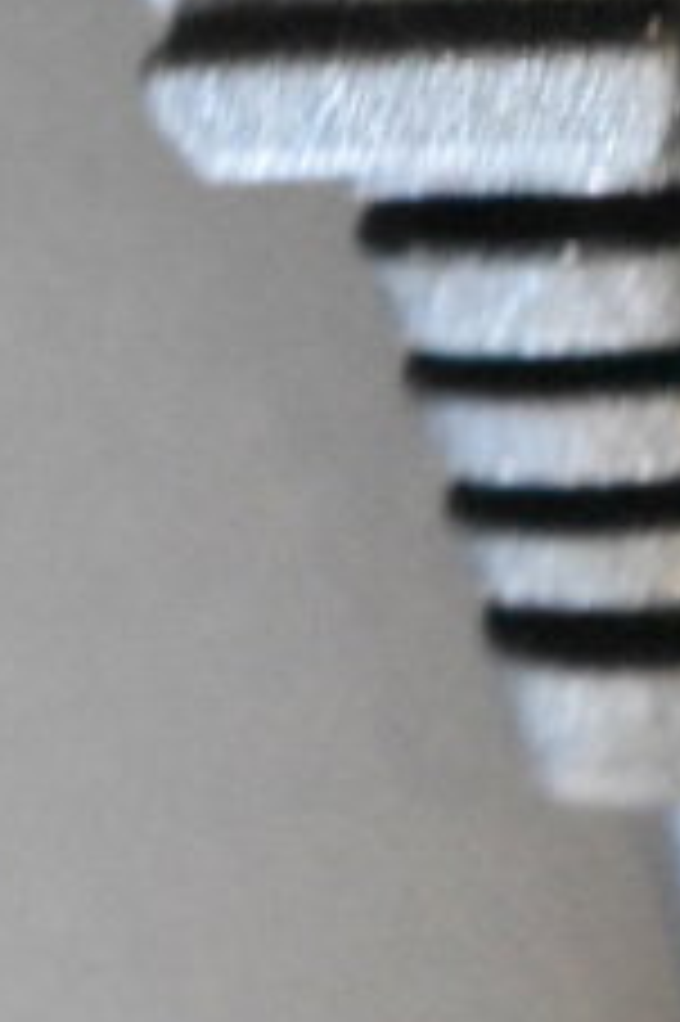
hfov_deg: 4.1
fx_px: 9449
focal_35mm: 333
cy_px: -727
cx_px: 162
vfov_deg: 6.1
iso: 16000
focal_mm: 55
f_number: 5.6
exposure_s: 1/100
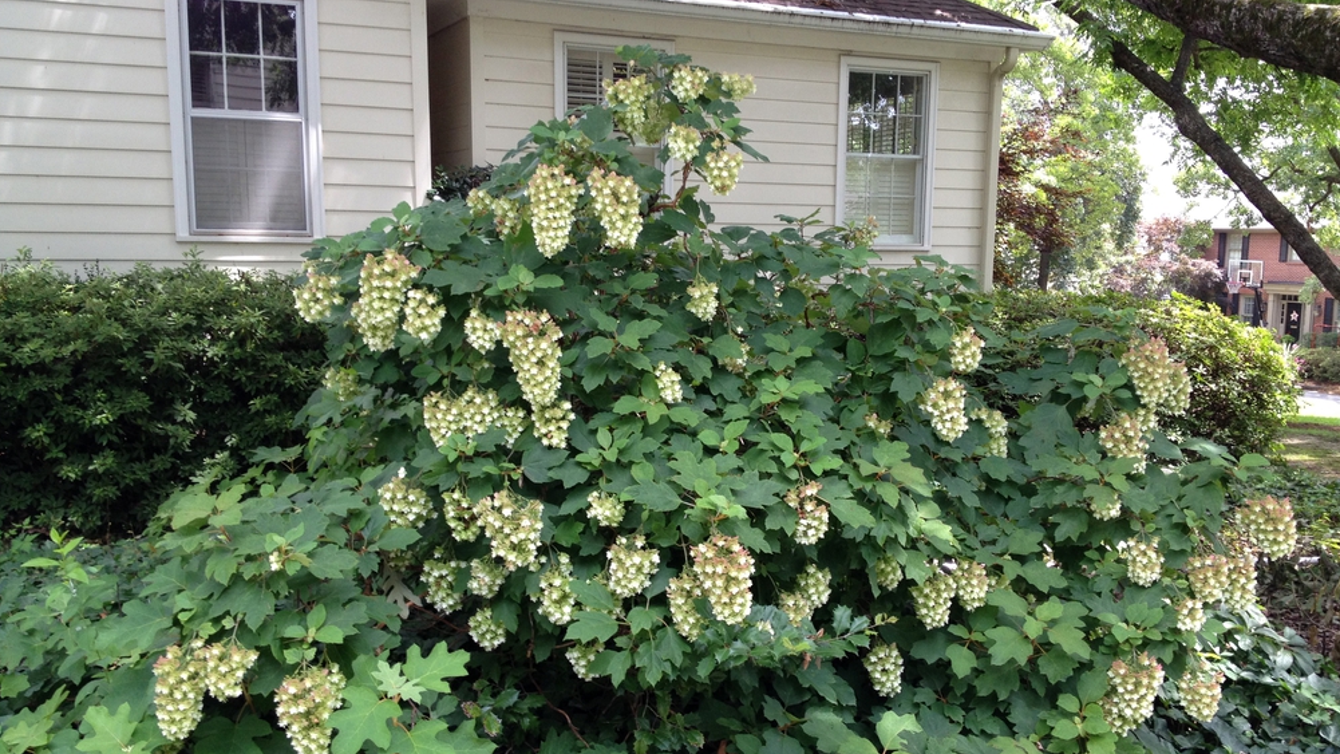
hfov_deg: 51.6
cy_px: 437
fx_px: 1386
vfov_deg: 30.4
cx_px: 681
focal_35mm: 39
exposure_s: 1/120
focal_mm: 4.28
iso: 50
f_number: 2.4
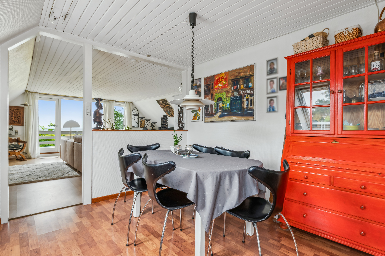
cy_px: 128
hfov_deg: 86.9
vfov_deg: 64.6
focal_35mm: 19
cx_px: 192
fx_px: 203
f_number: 8
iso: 100
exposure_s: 1/30
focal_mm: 19
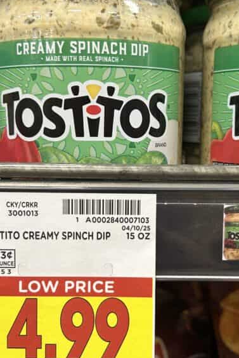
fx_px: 488
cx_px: 142
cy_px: 198
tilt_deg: -9.8
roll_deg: -0.5
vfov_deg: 40.3
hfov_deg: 27.5
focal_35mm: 49
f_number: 1.5
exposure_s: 1/60
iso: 80
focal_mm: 5.7
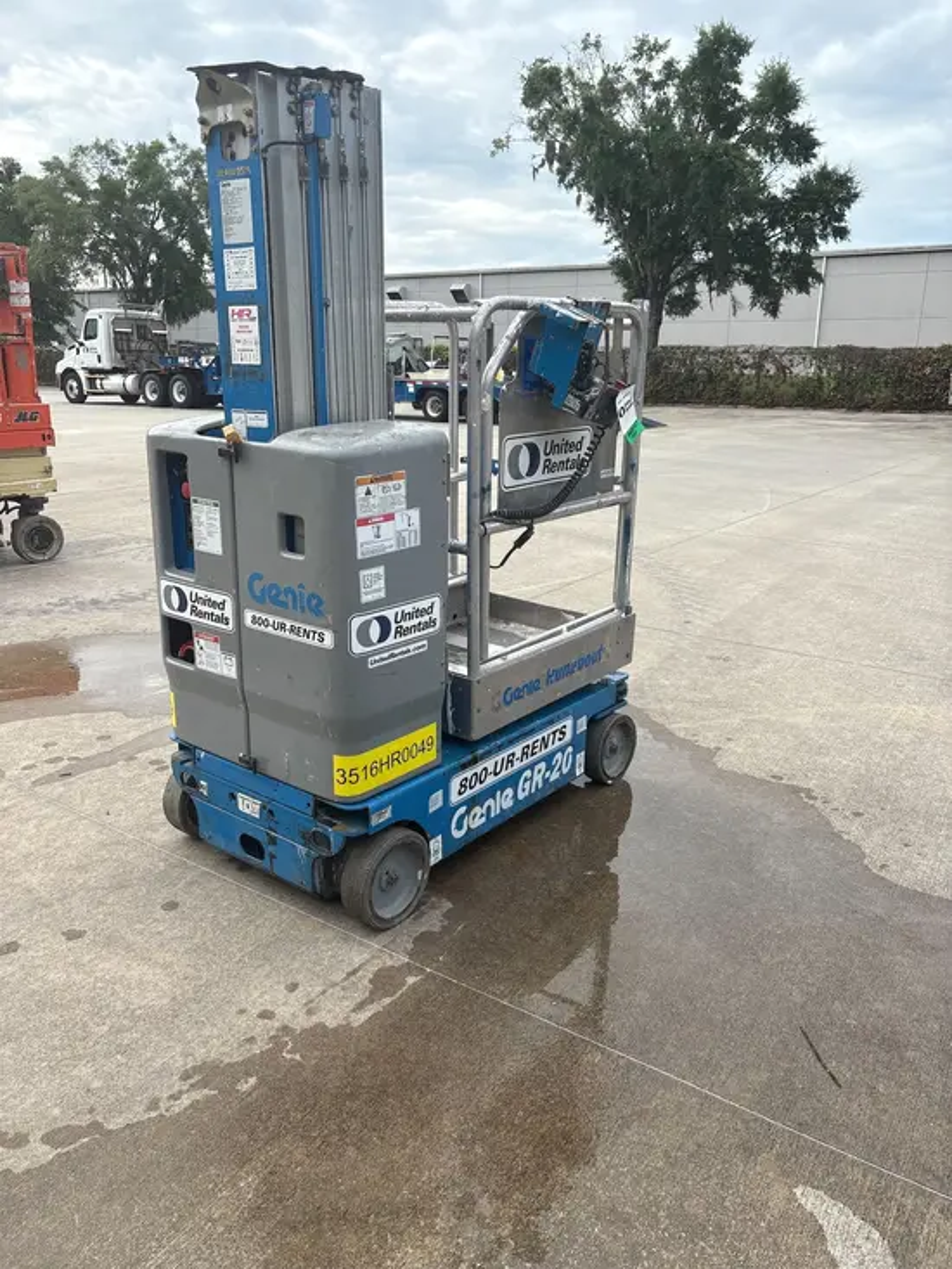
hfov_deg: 53.1
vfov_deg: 67.3
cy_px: 634
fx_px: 953
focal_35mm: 26
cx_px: 476
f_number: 1.6
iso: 50
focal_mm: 5.96
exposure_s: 1/1451
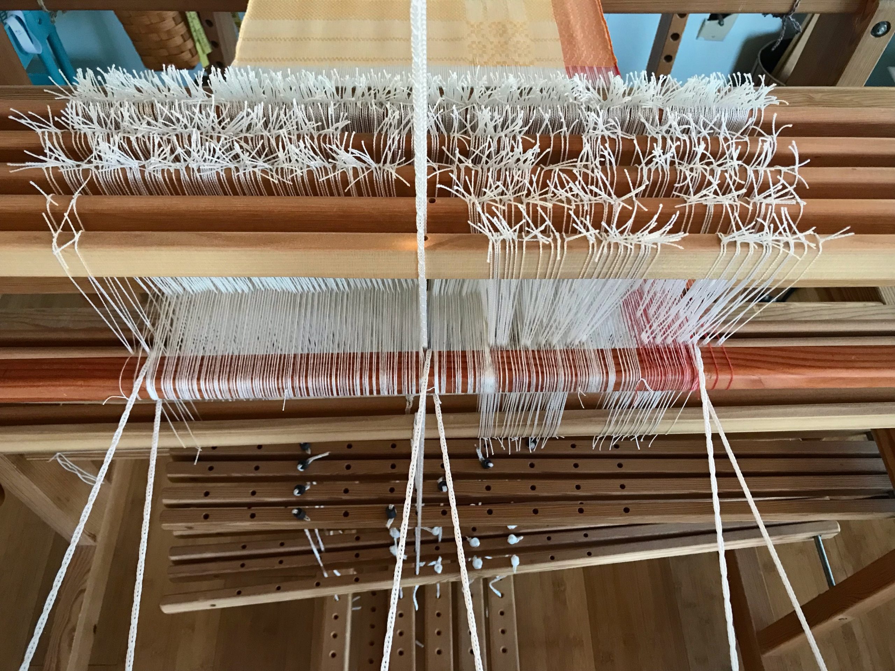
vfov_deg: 49.7
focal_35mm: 28
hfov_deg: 63.4
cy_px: 336
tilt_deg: -54.9
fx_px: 724
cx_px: 448
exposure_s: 1/15
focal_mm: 3.99
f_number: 1.8
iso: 80
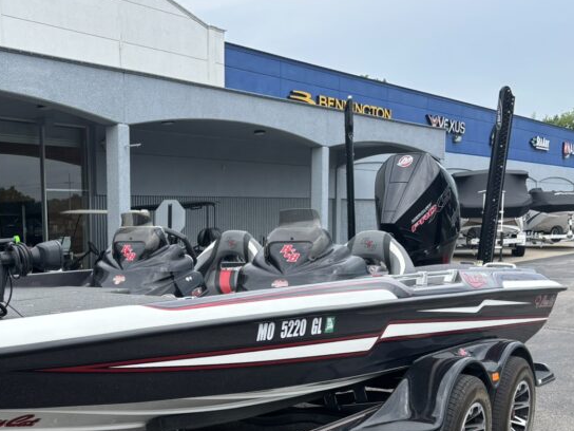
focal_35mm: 51
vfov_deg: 27.8
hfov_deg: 35.5
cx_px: 66
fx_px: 846
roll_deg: +3.3
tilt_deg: -8.4
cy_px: 359
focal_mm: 5.96
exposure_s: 1/1311
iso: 50
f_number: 1.6
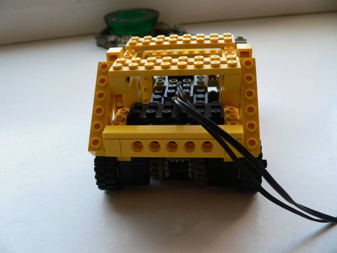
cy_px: 126
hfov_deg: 51.4
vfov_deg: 39.7
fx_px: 350
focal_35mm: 36
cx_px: 168
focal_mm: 6
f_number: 2.8
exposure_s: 1/60
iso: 200
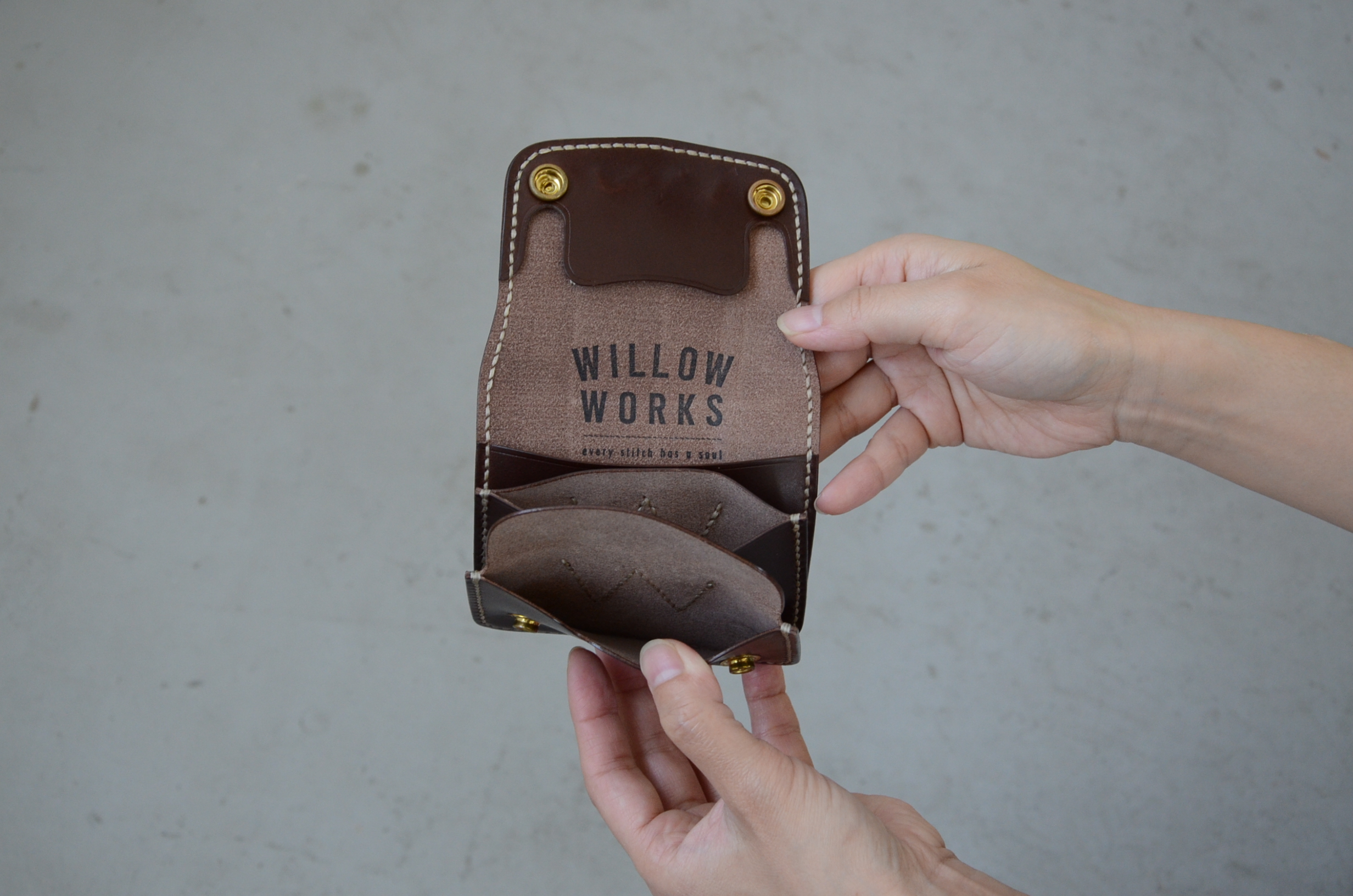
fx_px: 2138
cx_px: 676
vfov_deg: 23.7
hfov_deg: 35.1
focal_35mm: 57
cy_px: 448
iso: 1000
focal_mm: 38
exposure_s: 1/80
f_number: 5.6
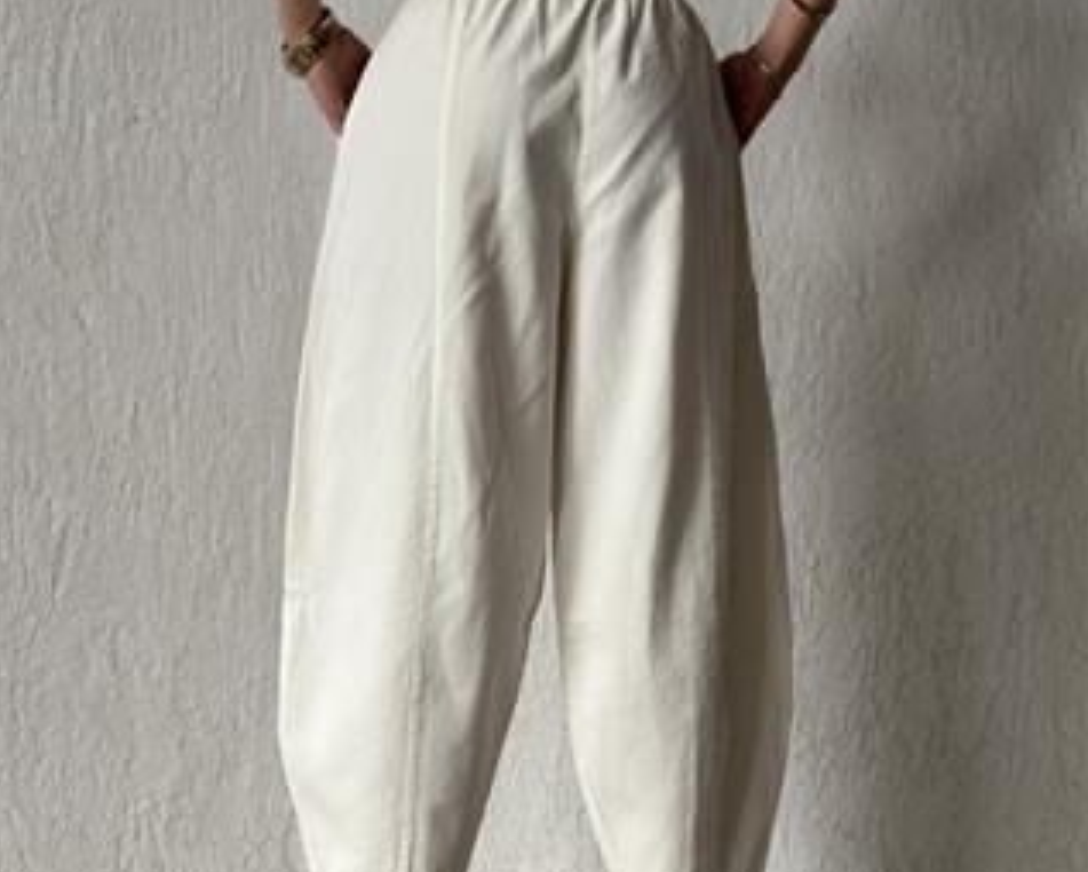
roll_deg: -0.7
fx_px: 2030
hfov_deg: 30.0
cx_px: 546
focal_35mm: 63
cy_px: 474
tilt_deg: +2.0
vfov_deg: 24.2
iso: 80
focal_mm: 6.86
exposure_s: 1/225
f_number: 1.78
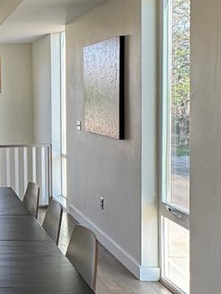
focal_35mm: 49
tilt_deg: -2.6
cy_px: 112
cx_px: -89
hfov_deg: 24.5
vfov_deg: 38.7
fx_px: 417
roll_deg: +1.5
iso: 40
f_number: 2.2
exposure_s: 1/101
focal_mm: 2.22
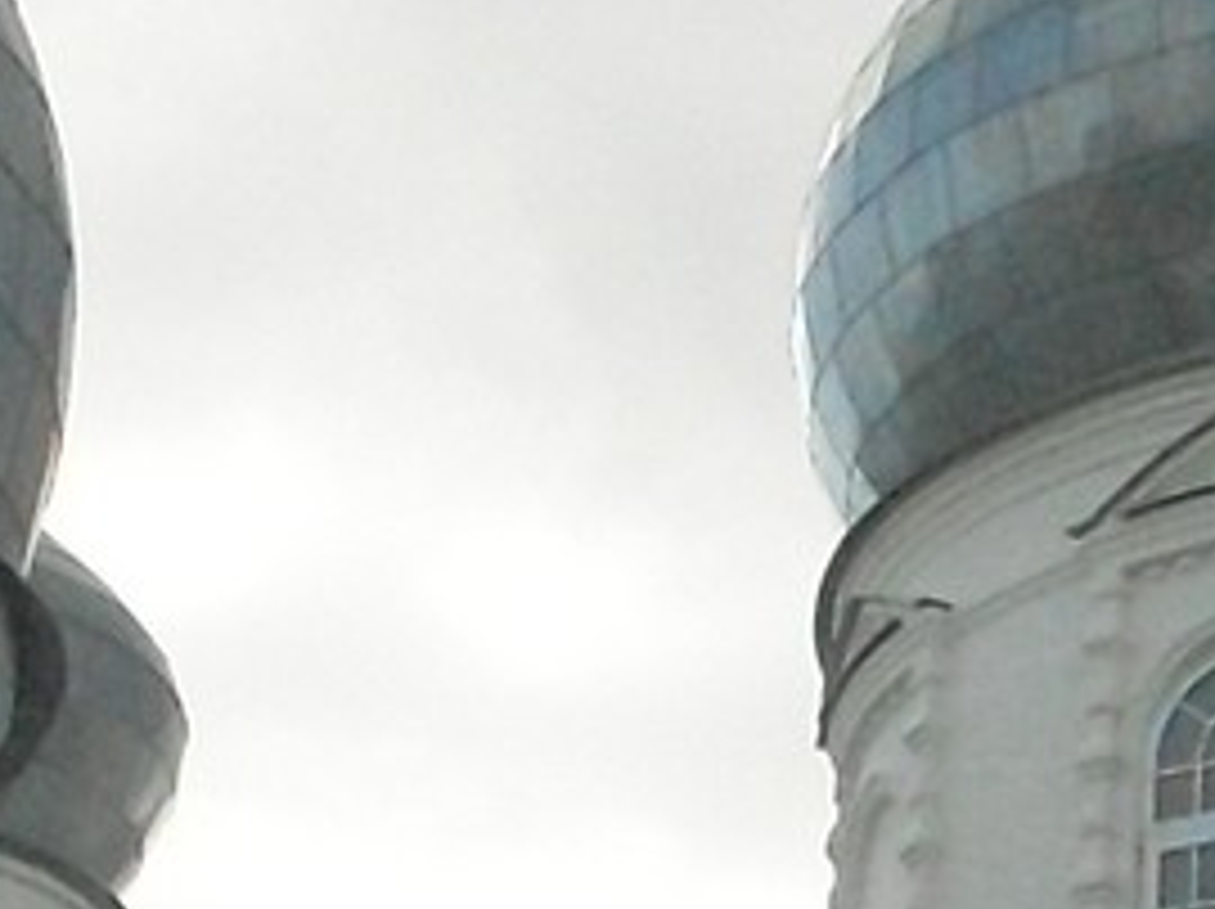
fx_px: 7084
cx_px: 1532
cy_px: 2131
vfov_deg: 7.0
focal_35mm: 202
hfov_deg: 9.6
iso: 400
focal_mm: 6.3
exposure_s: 1/750
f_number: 8.4
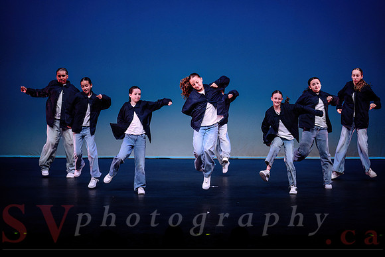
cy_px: 128
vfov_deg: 11.4
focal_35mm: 120
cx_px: 192
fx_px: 1284
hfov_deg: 17.1
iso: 1600
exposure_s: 1/640
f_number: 2.8
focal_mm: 120
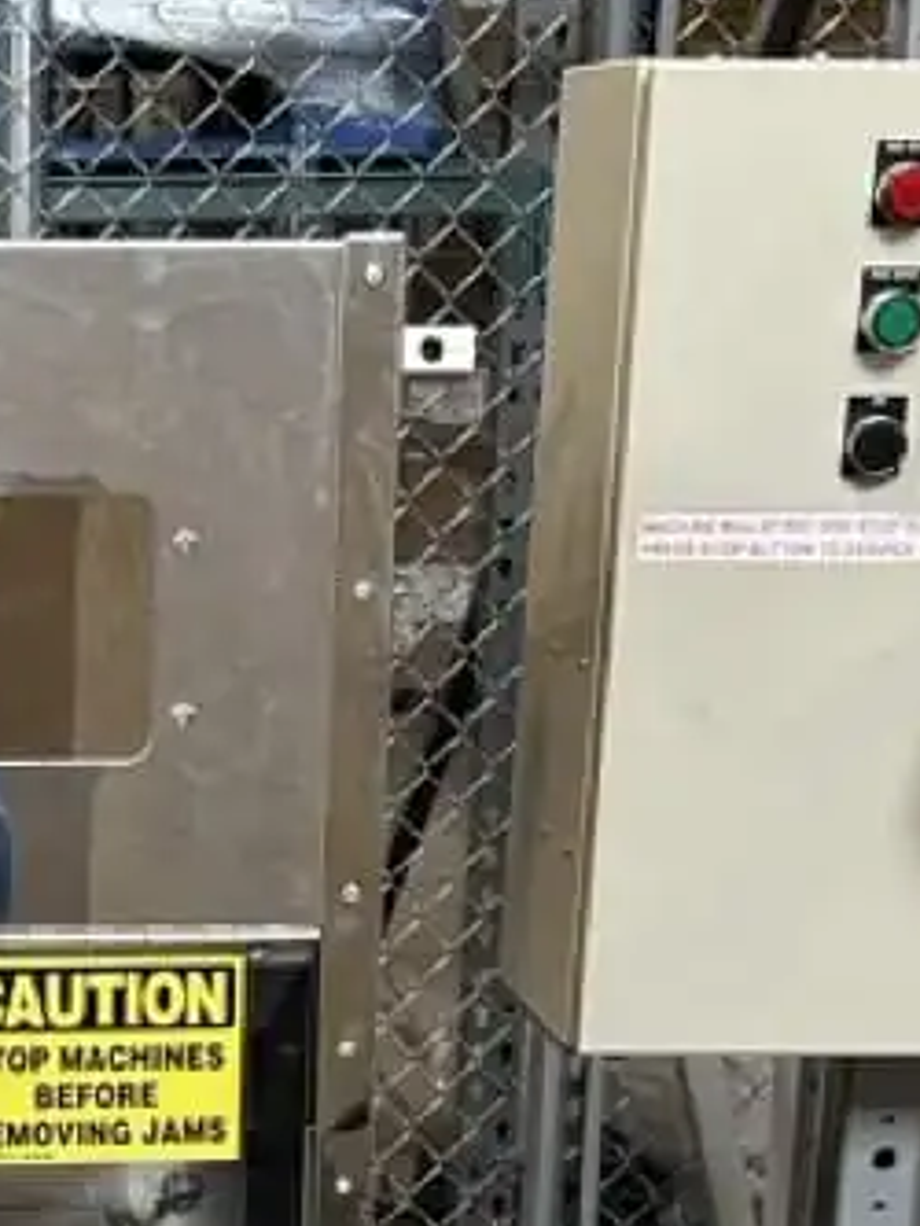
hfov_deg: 14.5
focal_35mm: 100
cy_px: 1336
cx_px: -77
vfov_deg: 18.9
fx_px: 3541
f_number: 1.5
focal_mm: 5.7
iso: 100
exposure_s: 1/60
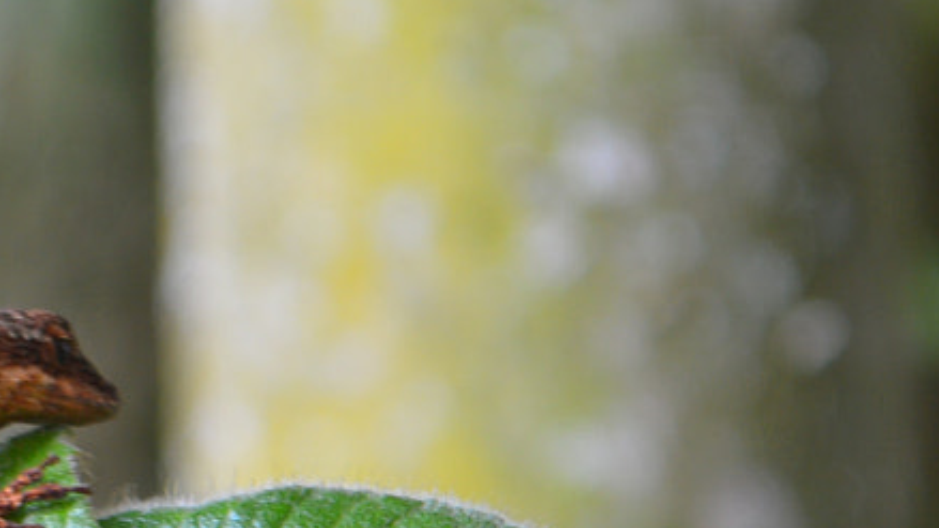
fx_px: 7841
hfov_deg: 6.9
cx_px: 421
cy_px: 603
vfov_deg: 3.9
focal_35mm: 315
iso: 100
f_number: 5.6
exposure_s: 1/25
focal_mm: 55
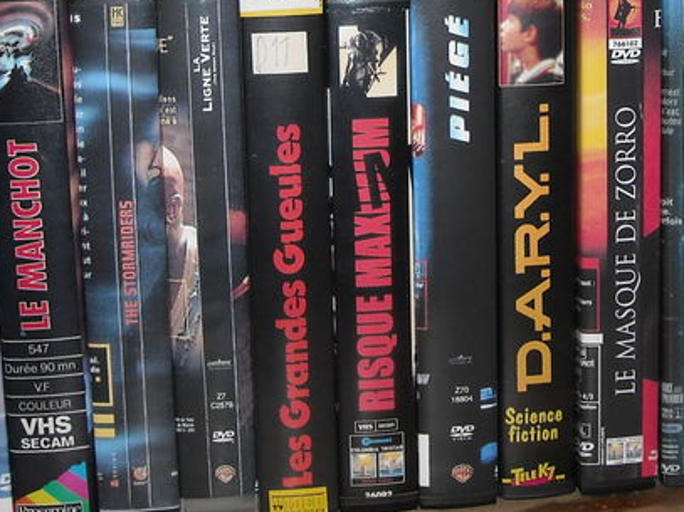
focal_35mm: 86
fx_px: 1699
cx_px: 373
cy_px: -52
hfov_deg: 22.8
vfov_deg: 16.6
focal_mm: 5.7
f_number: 2.8
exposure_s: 1/60
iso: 64
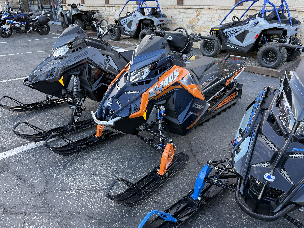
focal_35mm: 25
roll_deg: +0.0
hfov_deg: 69.4
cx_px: 149
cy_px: 115
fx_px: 220
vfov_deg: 54.9
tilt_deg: -24.9
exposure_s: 1/172
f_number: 1.78
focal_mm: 6.76
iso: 100
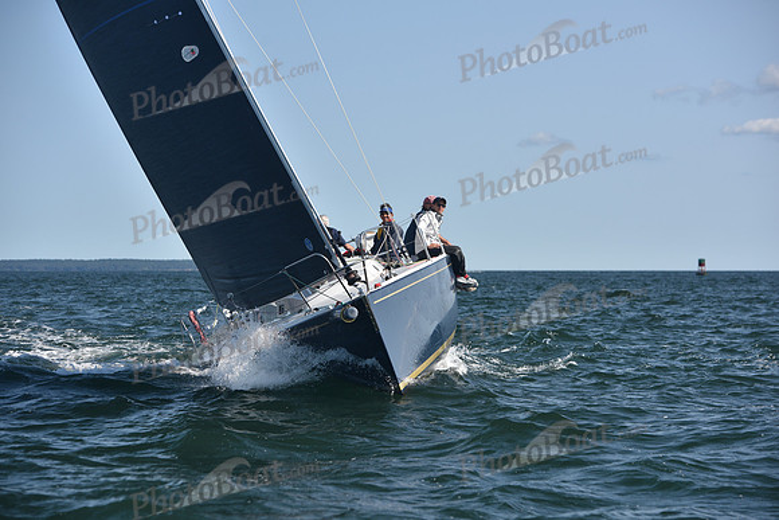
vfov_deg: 11.8
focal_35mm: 116
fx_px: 2511
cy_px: 260
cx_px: 390
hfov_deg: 17.6
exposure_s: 1/1000
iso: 250
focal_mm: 116
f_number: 5
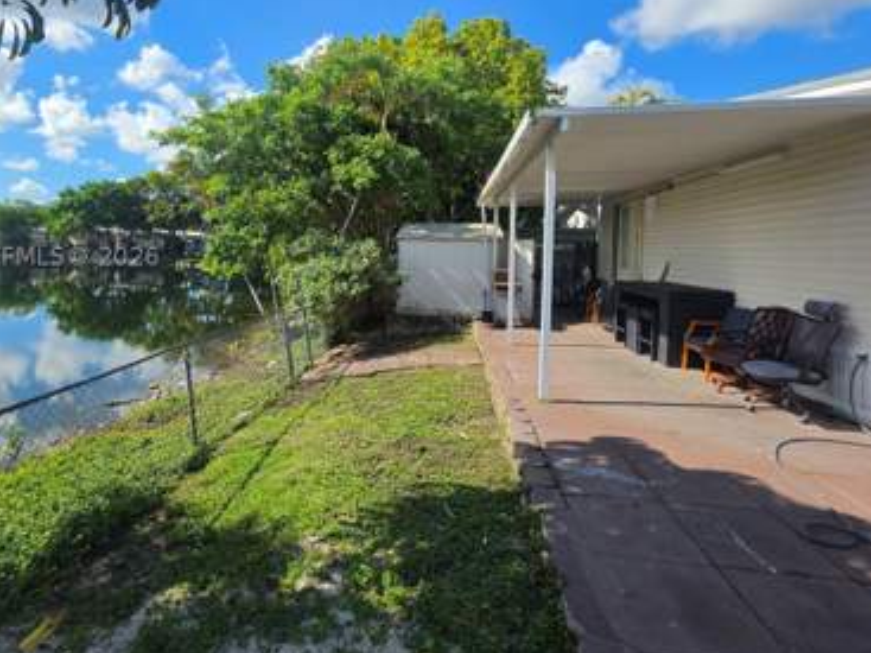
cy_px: 256
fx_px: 428
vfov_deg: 73.8
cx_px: 377
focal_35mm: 17
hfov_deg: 90.5
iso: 32
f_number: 1.9
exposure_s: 1/1849
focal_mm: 2.2
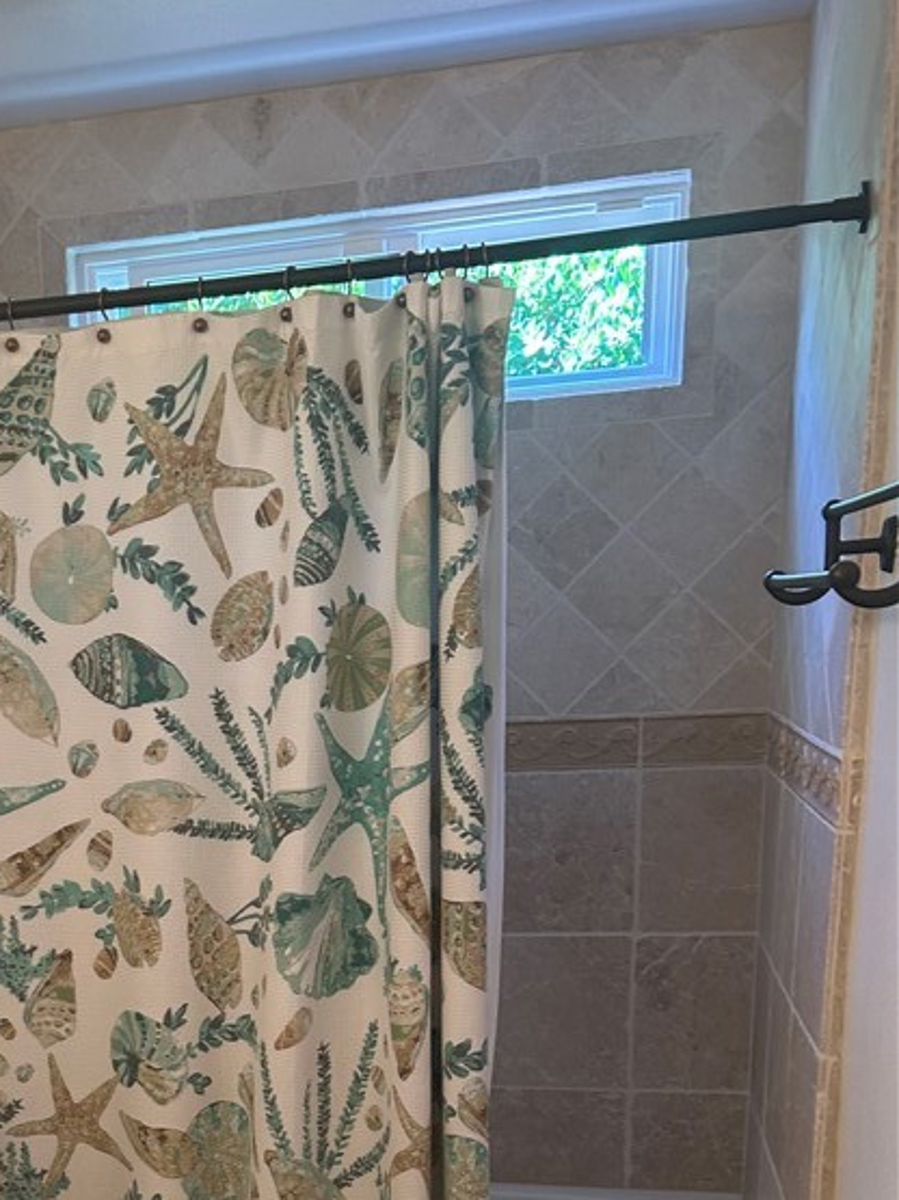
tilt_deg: -12.7
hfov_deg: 28.9
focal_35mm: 48
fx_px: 1663
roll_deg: +2.9
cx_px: 71
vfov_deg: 37.2
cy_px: 1068
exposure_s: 1/60
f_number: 1.5
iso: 80
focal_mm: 5.7
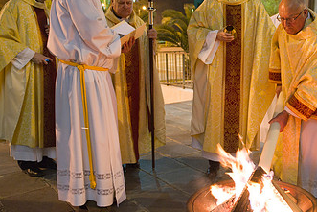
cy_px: 113
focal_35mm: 42
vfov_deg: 31.9
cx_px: 229
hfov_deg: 45.1
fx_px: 370
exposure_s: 1/40
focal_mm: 24
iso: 3200
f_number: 2.8
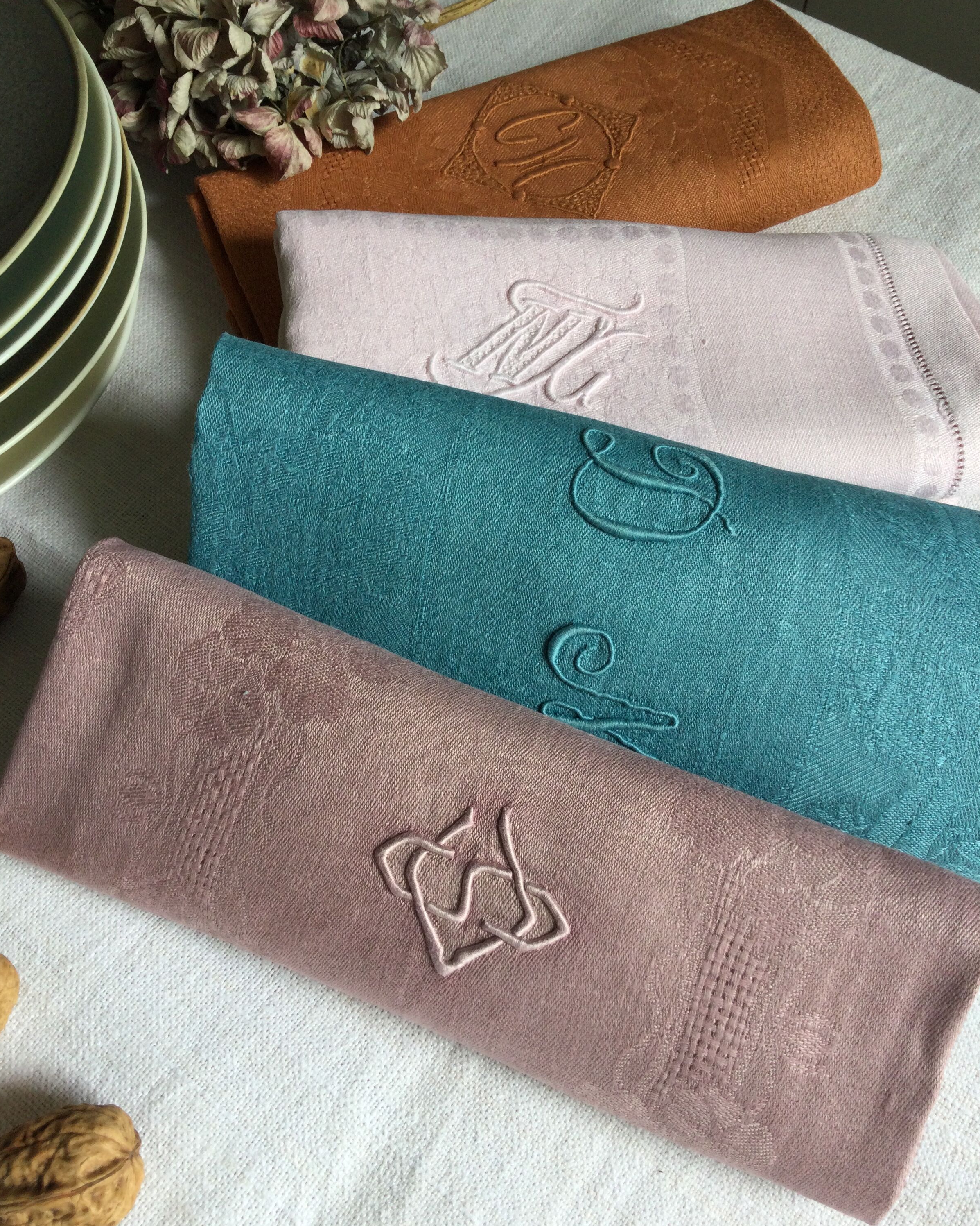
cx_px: 484
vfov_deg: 54.2
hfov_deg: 44.5
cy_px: 598
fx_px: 1197
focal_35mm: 33
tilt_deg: -60.9
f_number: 2.4
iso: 32
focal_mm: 3.3
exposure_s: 1/100
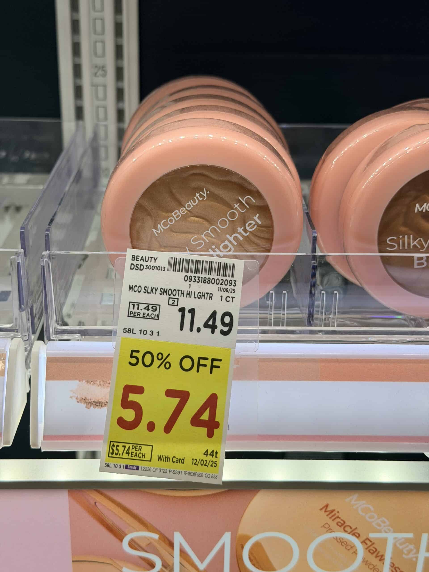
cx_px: 214
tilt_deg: -23.2
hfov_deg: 30.3
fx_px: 793
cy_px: 286
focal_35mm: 48
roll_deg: -2.7
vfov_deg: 39.7
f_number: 1.78
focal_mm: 6.76
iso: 80
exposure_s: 1/675
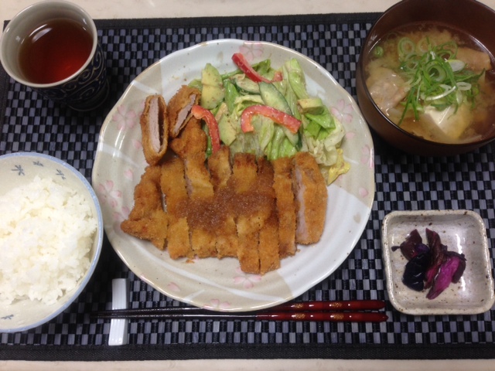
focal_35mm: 33
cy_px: 186
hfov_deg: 55.4
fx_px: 472
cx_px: 248
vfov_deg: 42.9
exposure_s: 1/20
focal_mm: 4.12
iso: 80
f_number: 2.4
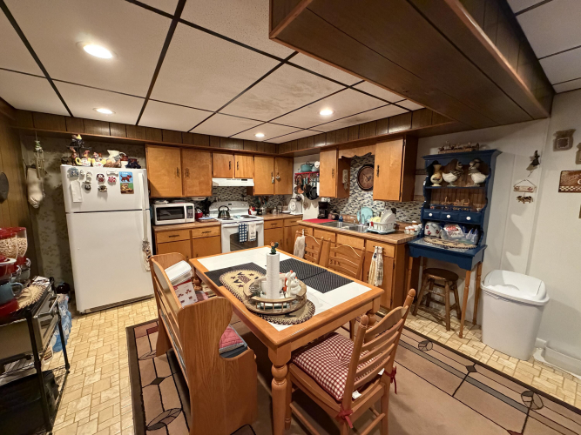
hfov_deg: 102.1
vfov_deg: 85.7
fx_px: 235
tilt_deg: -7.1
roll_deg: +0.2
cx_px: 290
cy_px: 218
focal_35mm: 14
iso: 800
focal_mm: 2.22
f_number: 2.2
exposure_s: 1/60
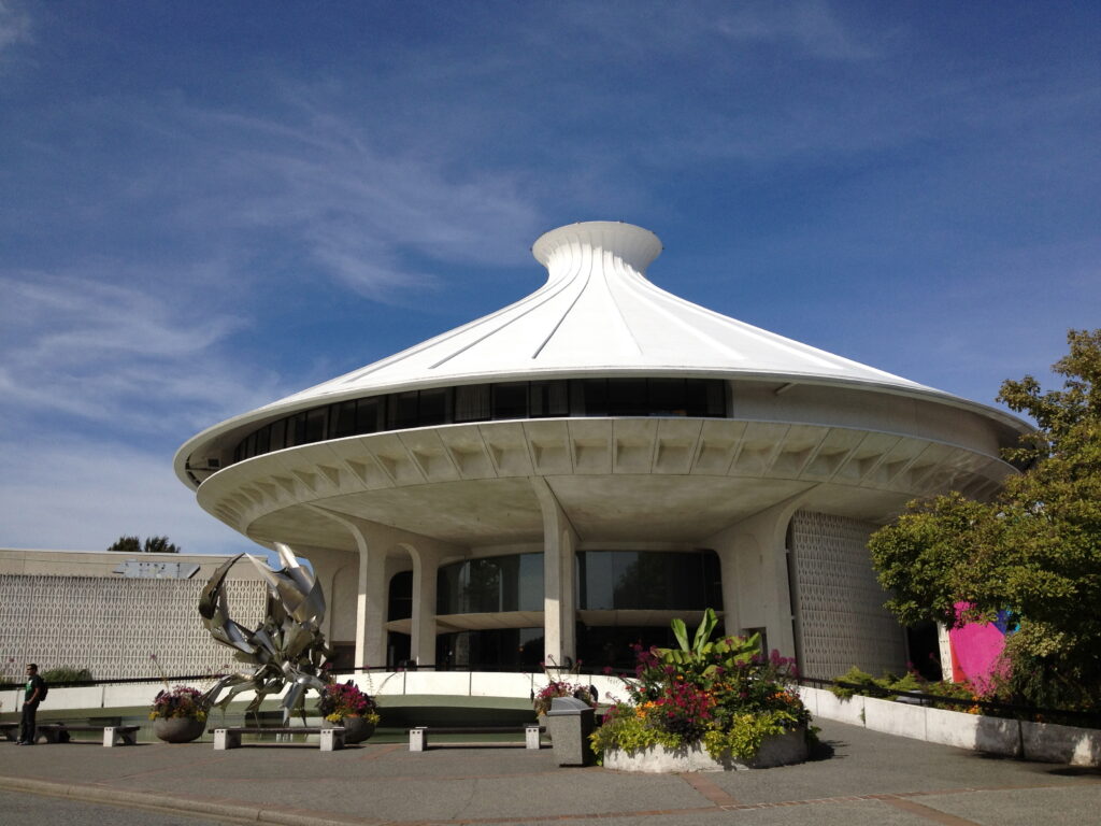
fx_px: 1113
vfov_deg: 40.7
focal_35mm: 35
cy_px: 413
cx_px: 550
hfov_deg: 52.6
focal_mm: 4.28
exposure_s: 1/2762
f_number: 2.4
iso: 64
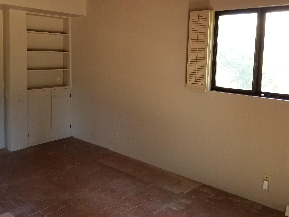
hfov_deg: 55.3
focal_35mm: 33
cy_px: 89
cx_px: 130
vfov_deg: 42.8
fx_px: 276
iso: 200
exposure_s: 1/40
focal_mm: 4.25
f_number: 1.7
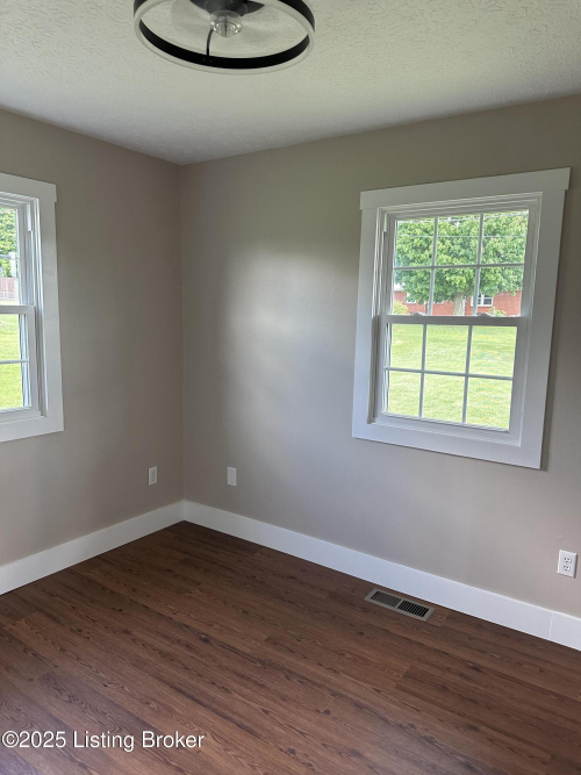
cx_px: 290
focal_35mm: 24
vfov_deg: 71.6
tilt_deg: -7.9
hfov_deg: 56.8
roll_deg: -2.7
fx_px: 537
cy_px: 388
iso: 200
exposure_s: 1/120
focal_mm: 6.86
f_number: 1.78
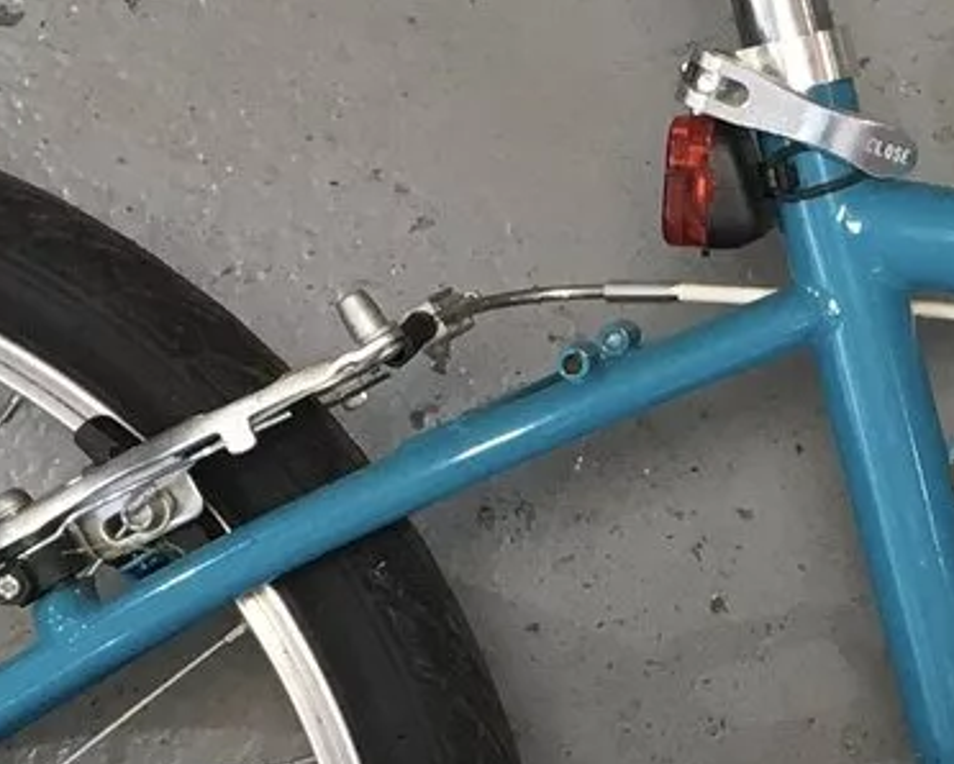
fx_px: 4294
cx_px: 1310
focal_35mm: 152
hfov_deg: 12.2
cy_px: 464
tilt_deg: -73.3
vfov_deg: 10.2
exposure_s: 1/33
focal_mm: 4.15
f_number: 2.2
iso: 80
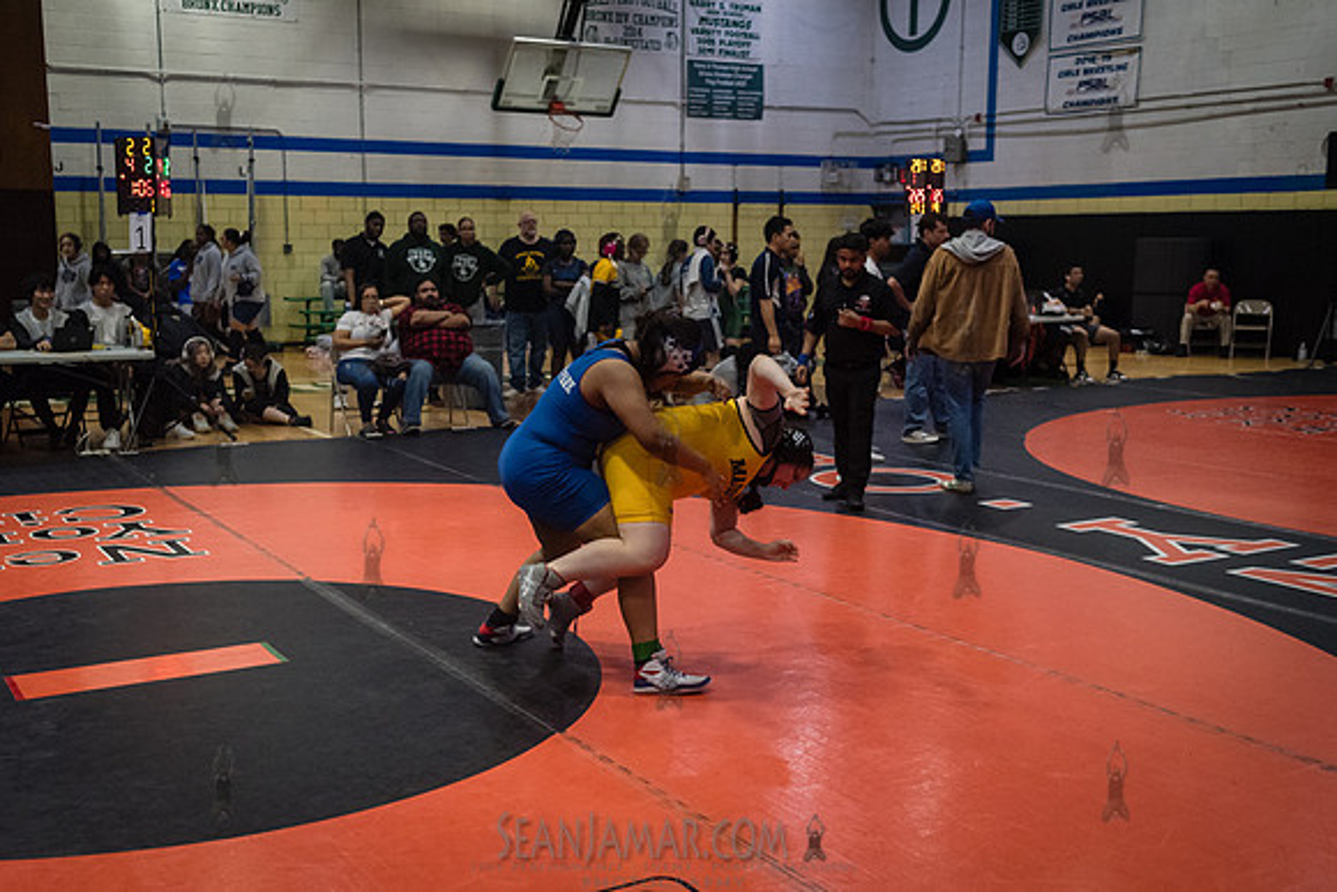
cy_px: 490
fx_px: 1451
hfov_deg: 49.5
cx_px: 647
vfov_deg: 34.1
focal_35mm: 39
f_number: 3.2
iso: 5000
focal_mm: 35
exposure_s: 1/1000
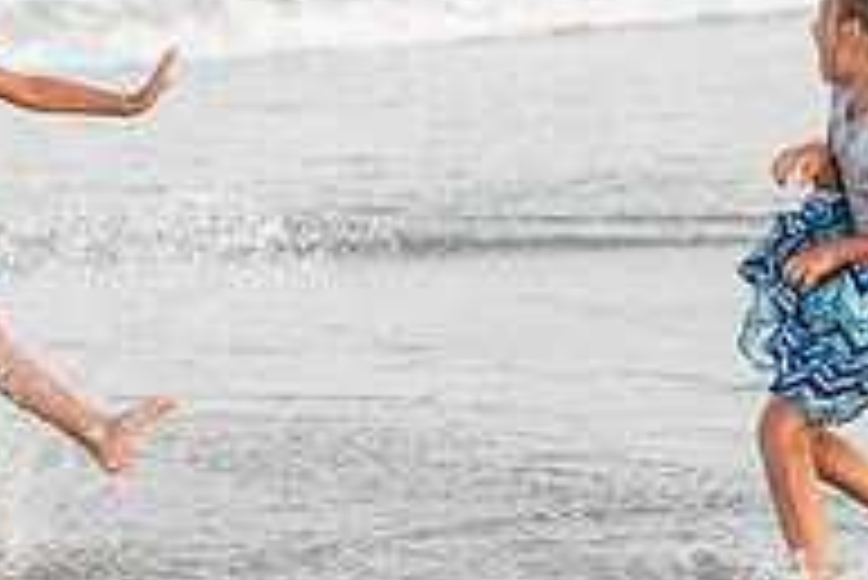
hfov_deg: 9.8
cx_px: 598
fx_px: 5067
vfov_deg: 6.6
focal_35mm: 210
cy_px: 259
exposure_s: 1/1250
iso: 800
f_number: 3.5
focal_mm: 70
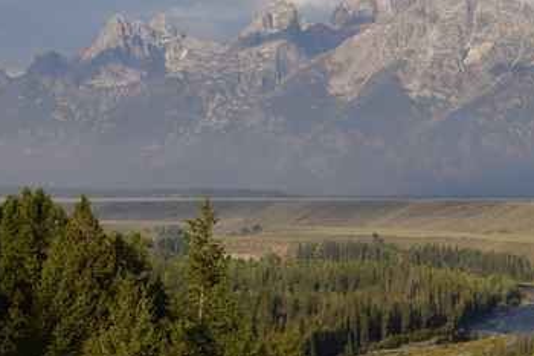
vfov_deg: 12.2
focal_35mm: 112
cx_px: 372
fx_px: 1660
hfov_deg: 18.2
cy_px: 161
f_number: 11
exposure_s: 1/100
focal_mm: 70
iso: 64
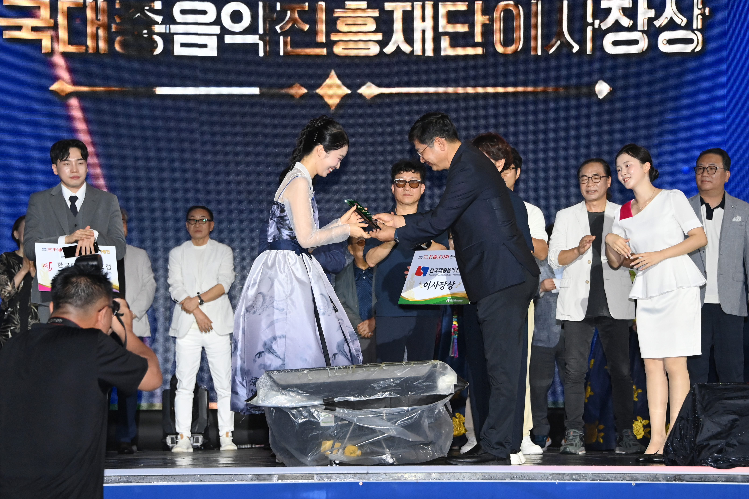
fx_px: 2538
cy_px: 250
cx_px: 374
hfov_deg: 16.8
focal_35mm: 122
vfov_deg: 11.2
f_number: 6.3
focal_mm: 122
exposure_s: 1/250
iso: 3200
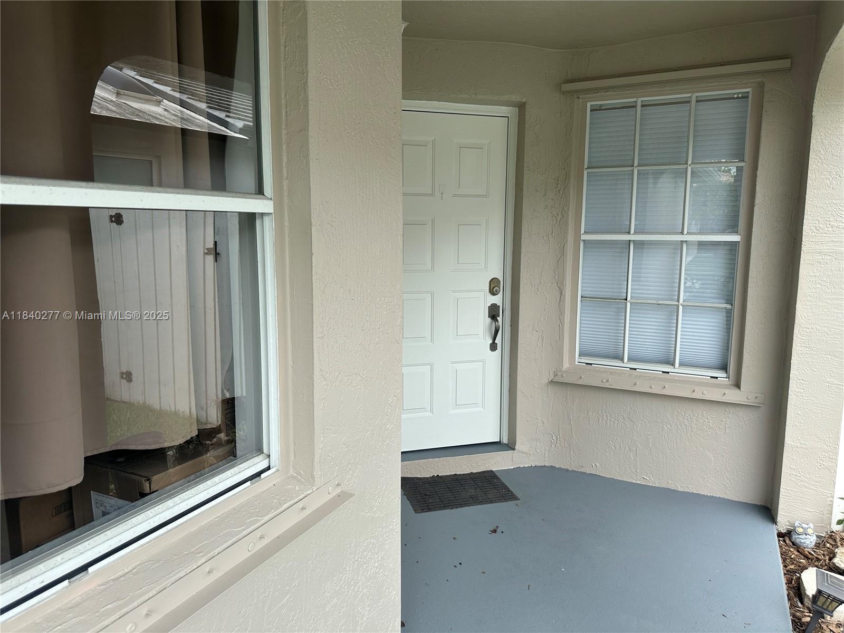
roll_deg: +0.2
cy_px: 316
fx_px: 585
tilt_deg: -7.3
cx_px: 422
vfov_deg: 56.8
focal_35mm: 24
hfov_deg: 71.6
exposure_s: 1/1083
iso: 80
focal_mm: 6.86
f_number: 1.78
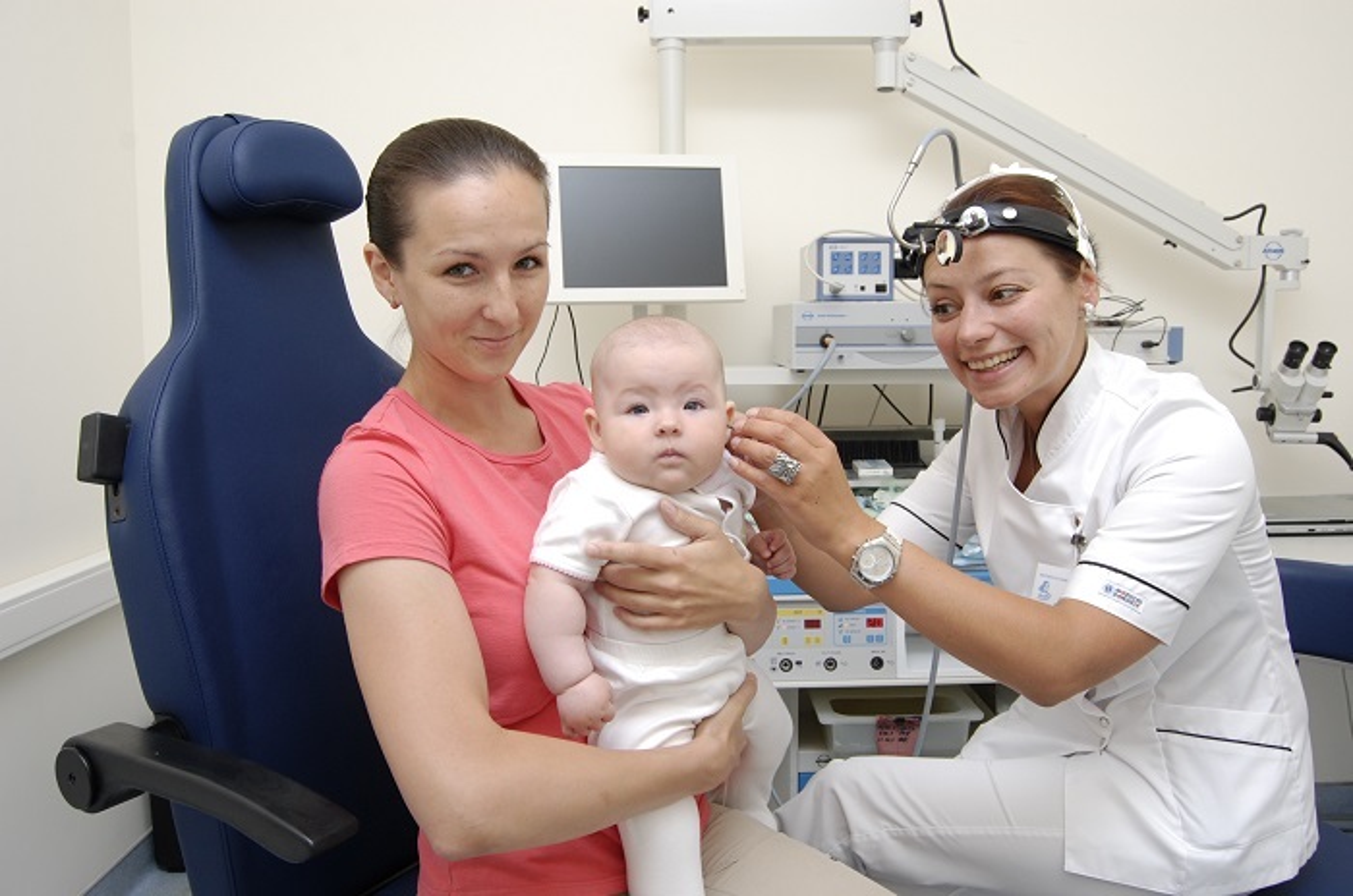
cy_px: 448
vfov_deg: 47.8
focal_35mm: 27
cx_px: 676
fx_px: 1013
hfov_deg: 67.5
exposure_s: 1/160
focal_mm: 18
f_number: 8
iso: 400
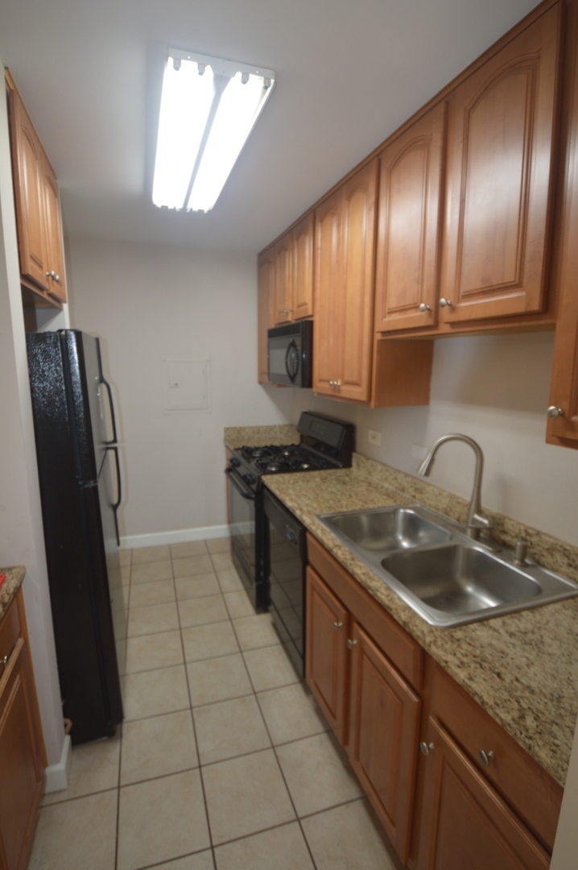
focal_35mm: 16
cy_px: 435
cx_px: 289
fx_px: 398
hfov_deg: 72.0
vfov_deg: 95.0
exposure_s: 1/30
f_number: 3.5
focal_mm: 11
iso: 250
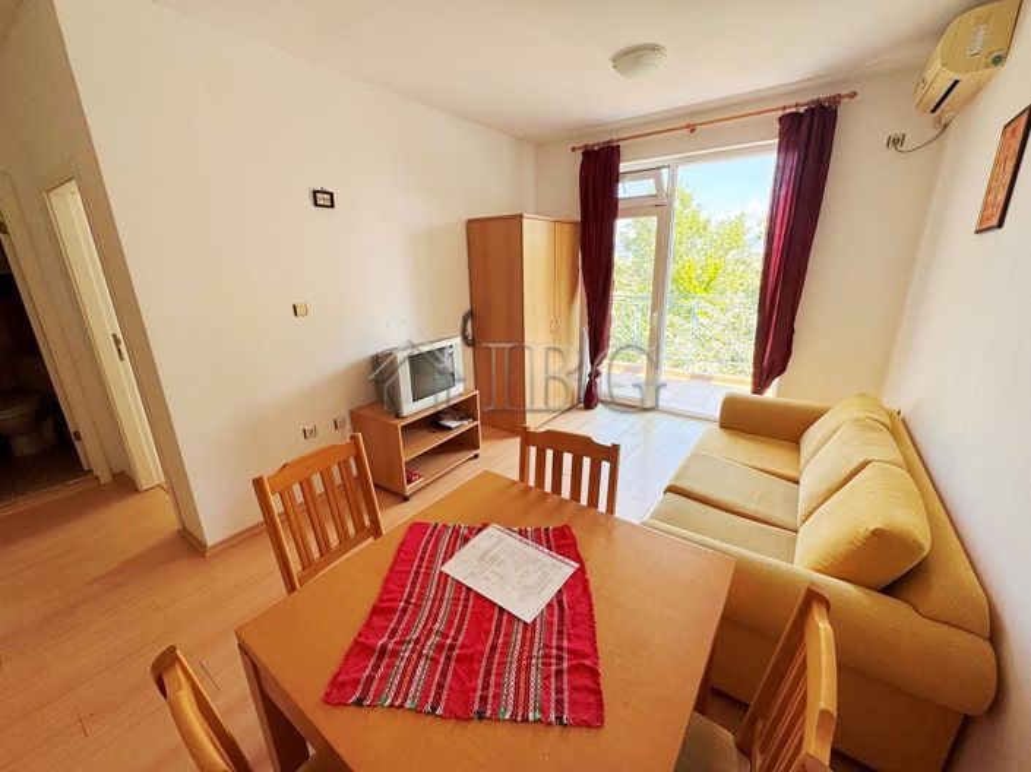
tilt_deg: -15.5
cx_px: 516
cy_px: 386
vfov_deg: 85.6
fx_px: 417
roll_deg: +1.4
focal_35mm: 14
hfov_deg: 102.1
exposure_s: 1/99
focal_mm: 2.22
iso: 80
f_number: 2.2
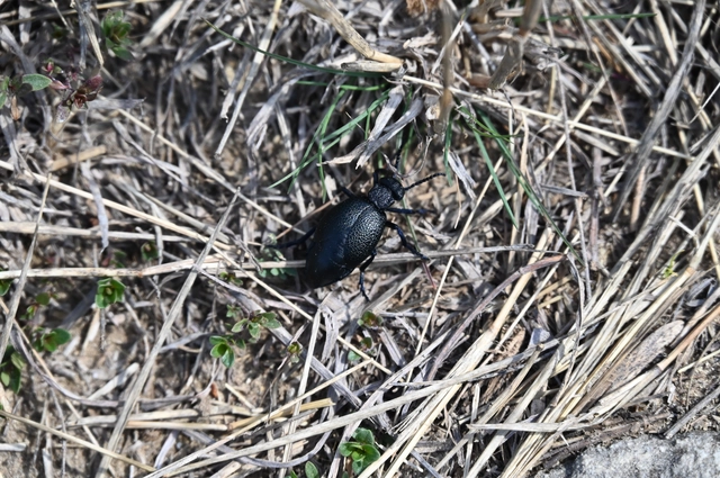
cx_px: 360
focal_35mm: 200
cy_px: 239
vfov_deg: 6.8
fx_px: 3995
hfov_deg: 10.3
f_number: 7.1
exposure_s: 1/3200
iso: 1600
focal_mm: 200
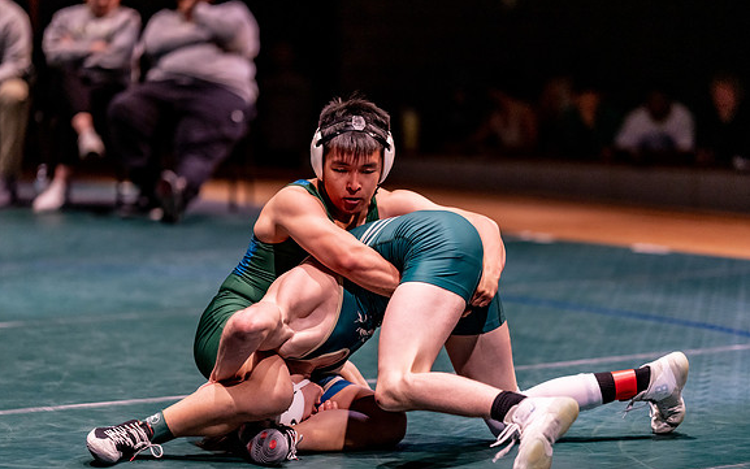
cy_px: 265
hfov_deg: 13.9
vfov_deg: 8.7
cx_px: 374
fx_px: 3087
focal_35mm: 151
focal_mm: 135
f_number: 1.8
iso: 2000
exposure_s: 1/640
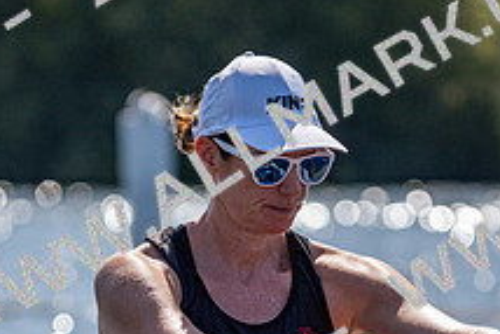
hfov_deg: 2.8
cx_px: 215
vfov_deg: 1.8
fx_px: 10354
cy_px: 349
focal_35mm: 745
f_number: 5.6
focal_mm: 275
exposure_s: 1/2000
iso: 250
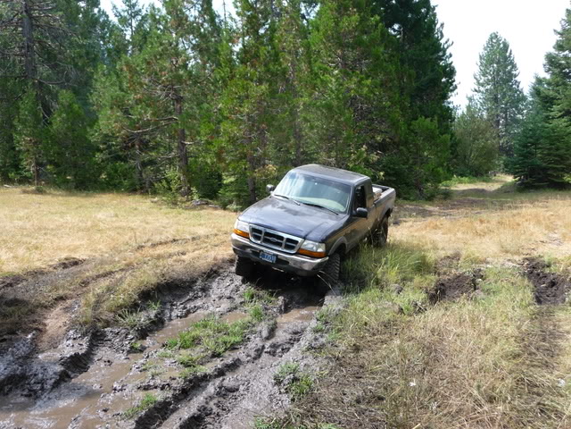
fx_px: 561
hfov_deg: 54.0
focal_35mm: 34
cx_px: 286
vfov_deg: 41.8
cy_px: 214
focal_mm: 5.6
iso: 100
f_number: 3.6
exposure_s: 1/400
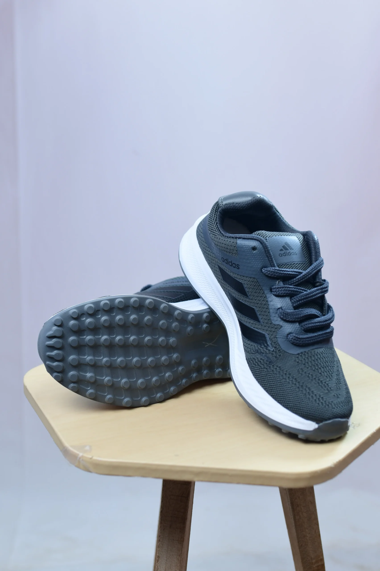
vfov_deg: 38.2
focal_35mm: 52
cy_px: 286
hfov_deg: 26.0
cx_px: 190
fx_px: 824
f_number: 3.5
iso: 250
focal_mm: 35
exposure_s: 1/125
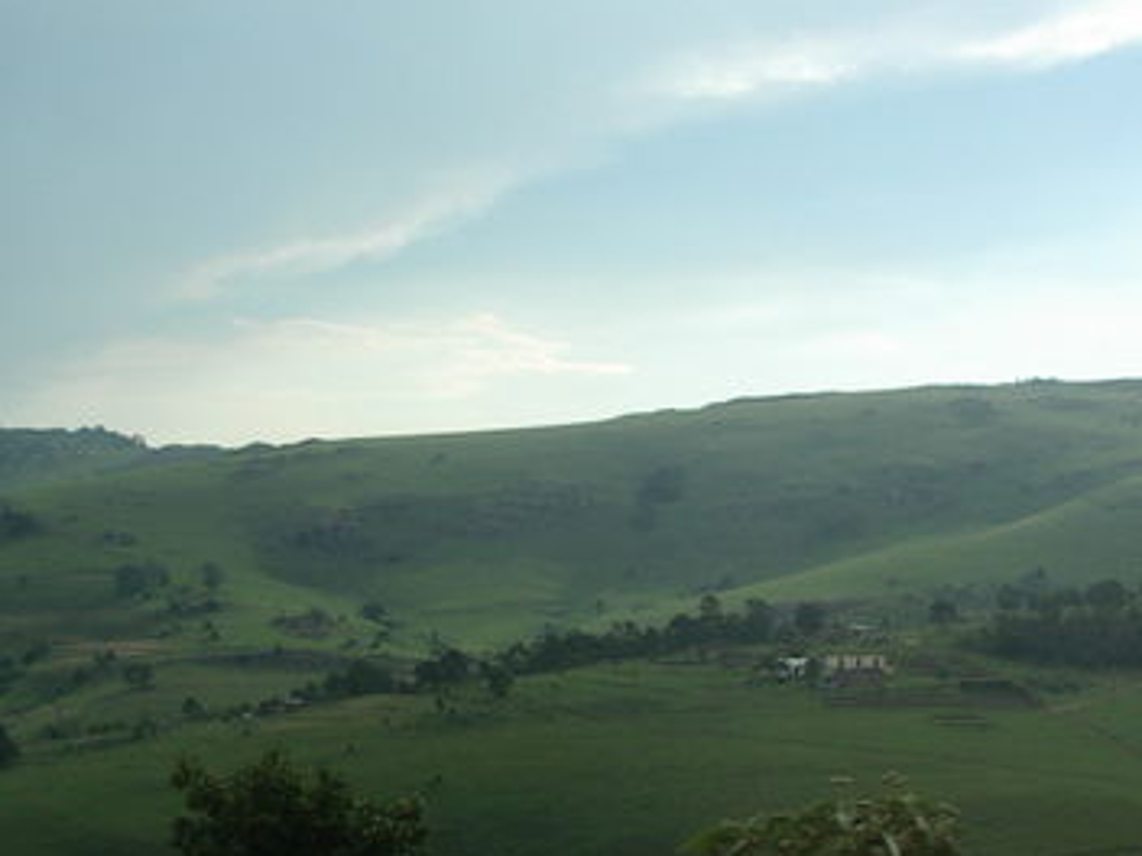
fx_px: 2276
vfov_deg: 21.3
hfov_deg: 28.0
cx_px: 727
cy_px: 532
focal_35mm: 69
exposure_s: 1/640
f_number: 4.8
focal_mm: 5.8
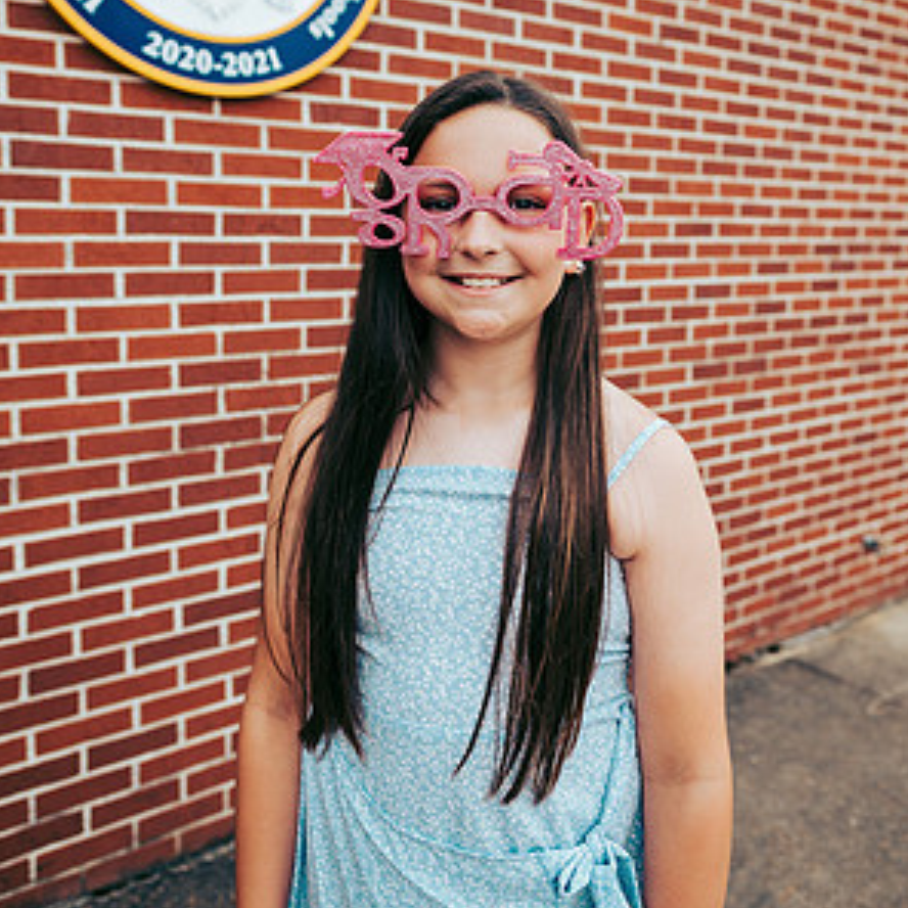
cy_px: 325
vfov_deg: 51.8
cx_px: 454
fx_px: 920
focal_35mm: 31
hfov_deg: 52.5
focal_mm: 24
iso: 320
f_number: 2.8
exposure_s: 1/320
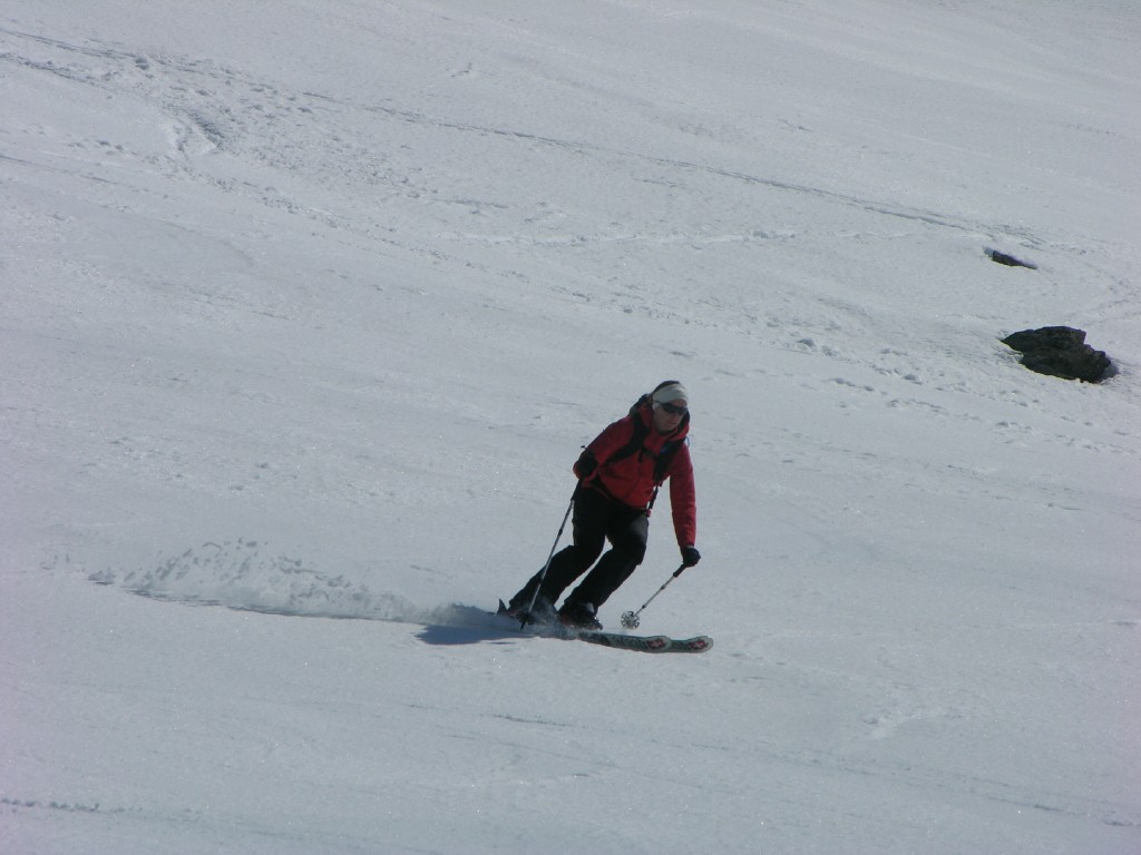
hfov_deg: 7.1
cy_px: 428
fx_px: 9229
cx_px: 570
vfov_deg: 5.3
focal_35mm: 280
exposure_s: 1/616
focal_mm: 71.2
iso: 50
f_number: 7.4
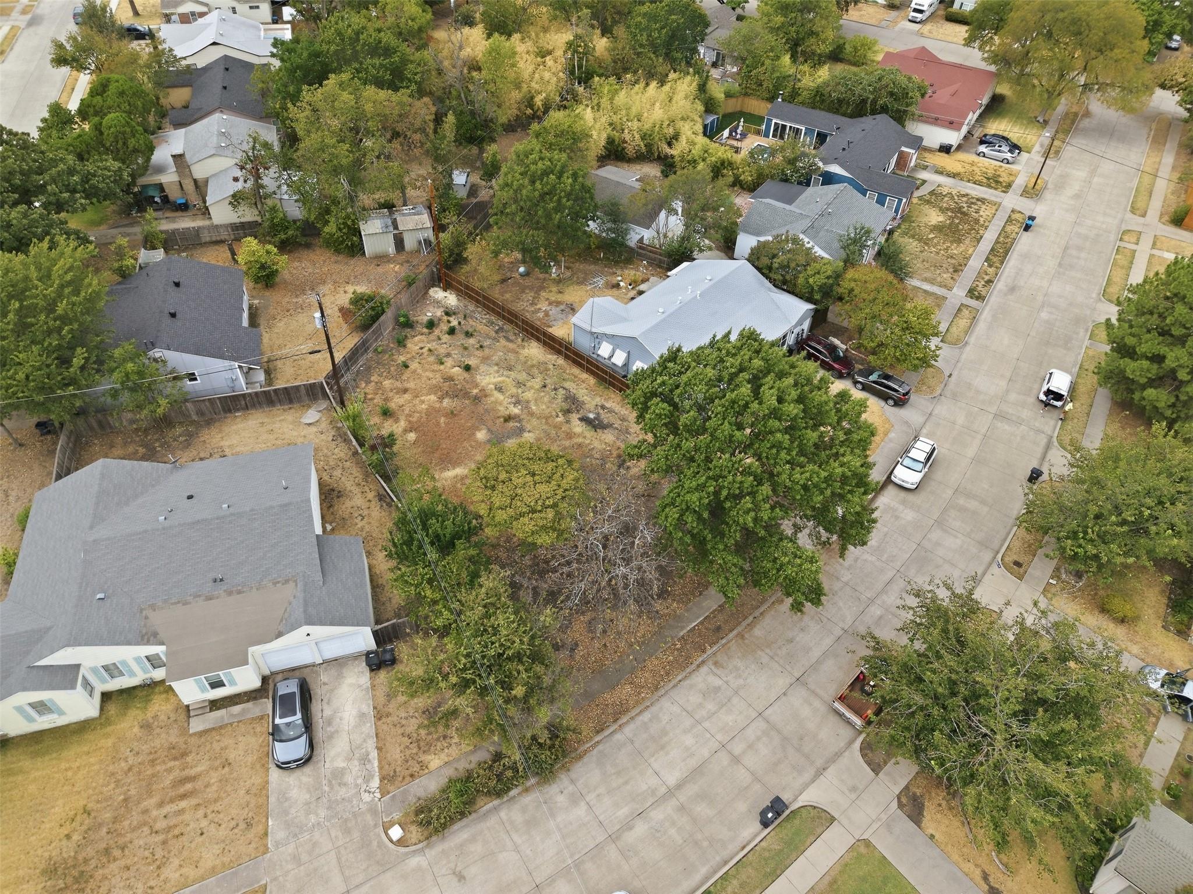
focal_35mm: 24
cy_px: 447
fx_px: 827
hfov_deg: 71.6
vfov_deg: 56.8
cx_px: 596
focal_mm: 8.7
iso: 100
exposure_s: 1/50
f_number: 1.8
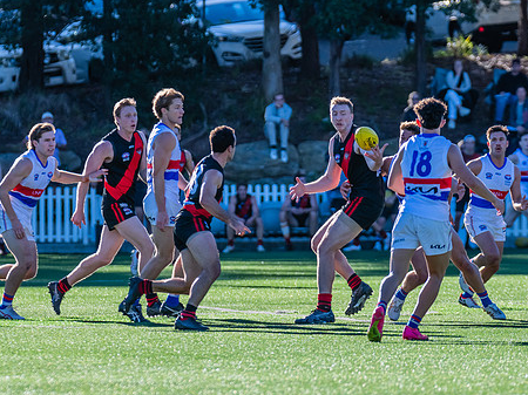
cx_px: 348
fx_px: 7424
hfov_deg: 4.1
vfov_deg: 3.1
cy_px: 223
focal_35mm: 487
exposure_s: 1/1600
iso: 800
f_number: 7.1
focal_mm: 360
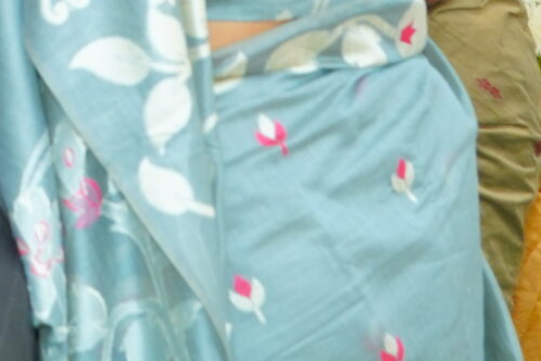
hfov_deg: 10.5
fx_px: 2780
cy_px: -420
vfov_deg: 7.1
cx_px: -383
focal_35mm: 185
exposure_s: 1/160
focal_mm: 36
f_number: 5.6
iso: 2000
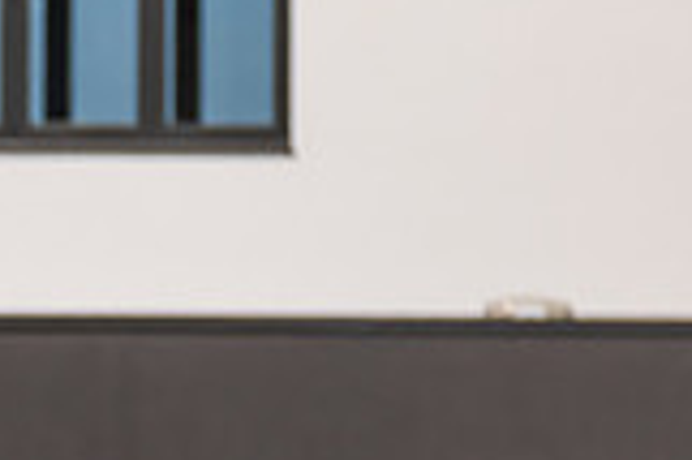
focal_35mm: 1461
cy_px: 496
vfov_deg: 0.9
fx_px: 28055
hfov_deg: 1.4
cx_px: -300
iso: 800
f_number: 6.3
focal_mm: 360
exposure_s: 1/8000
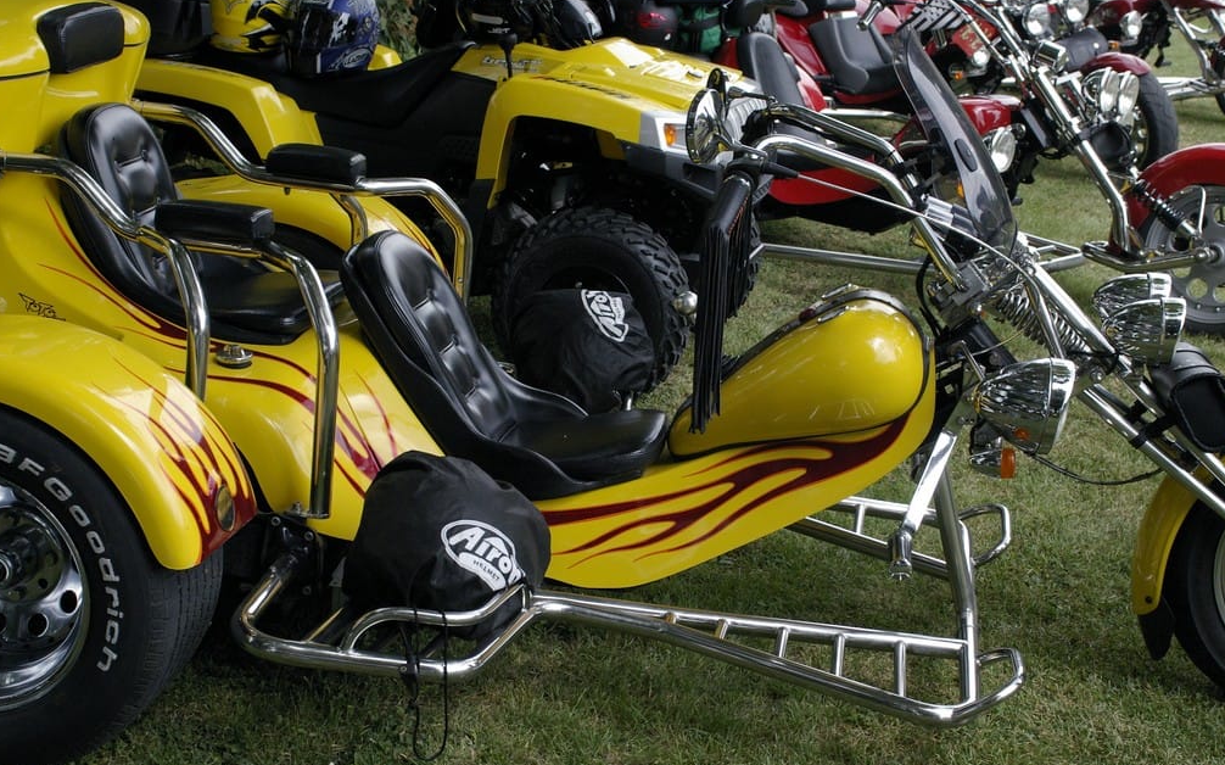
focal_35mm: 56
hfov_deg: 36.3
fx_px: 1869
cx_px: 611
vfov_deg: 23.1
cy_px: 399
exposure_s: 1/500
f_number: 7.1
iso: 800
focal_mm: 36
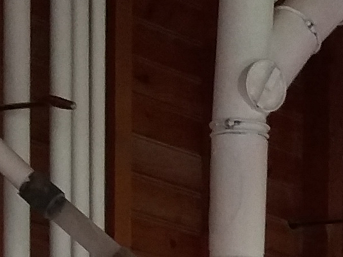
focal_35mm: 216
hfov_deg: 9.2
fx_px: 2140
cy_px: 936
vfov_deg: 6.0
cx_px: 211
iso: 100
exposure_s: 1/50
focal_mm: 3.7
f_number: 1.9
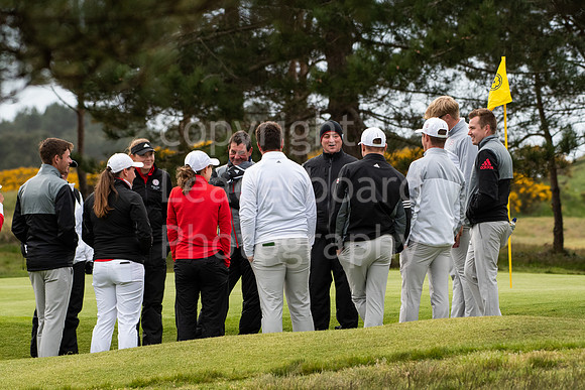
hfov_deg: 6.9
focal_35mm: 300
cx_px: 292
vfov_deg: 4.6
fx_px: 4876
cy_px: 195
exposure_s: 1/1000
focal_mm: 200
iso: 1600
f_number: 5.6
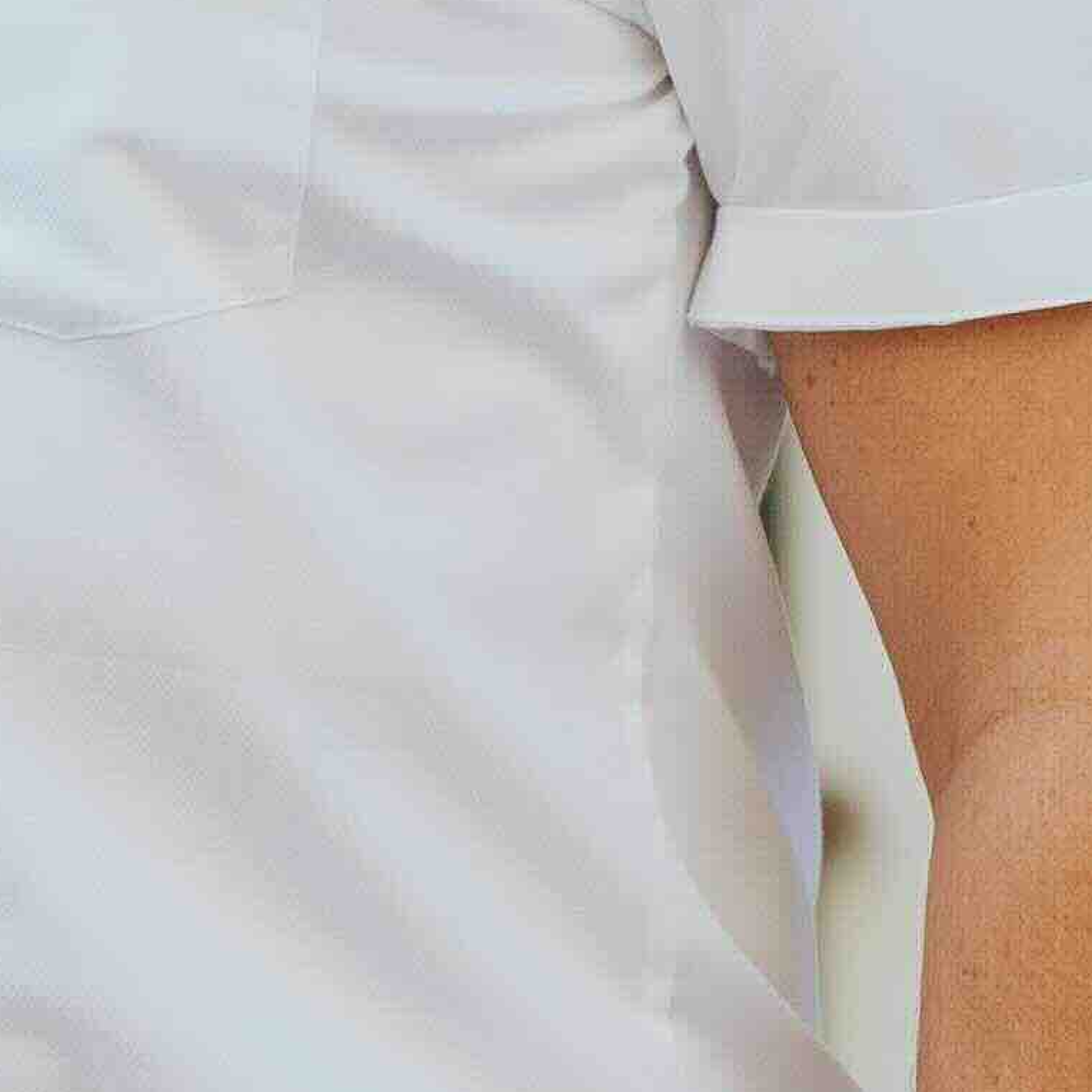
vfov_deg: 5.2
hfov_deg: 5.1
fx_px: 11992
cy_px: -153
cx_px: -993
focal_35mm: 336
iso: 400
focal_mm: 50
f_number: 2.2
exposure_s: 1/2000
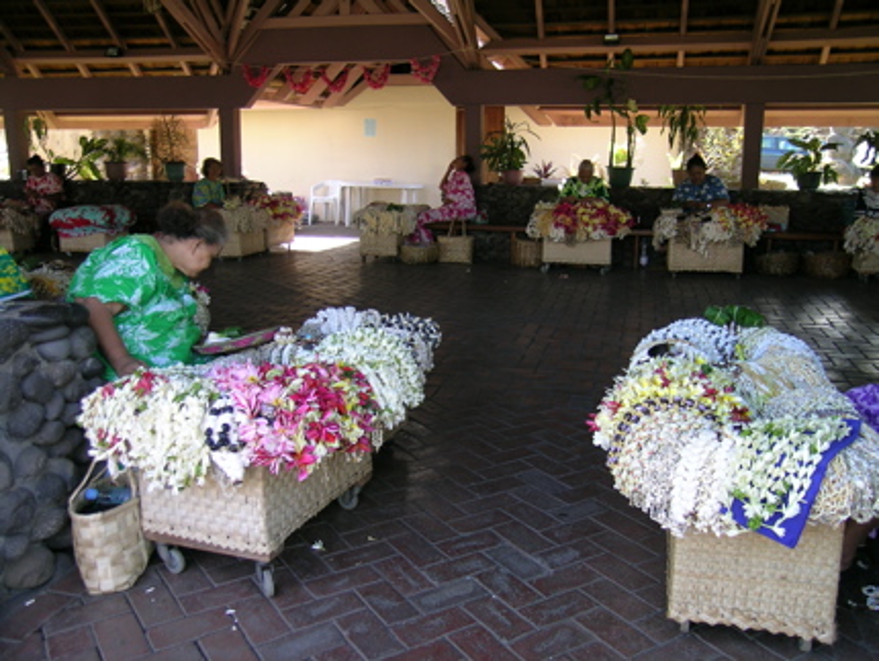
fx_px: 889
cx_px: 440
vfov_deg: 40.7
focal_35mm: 35
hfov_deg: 52.6
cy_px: 330
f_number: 3
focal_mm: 7.2
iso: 50
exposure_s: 1/62.6
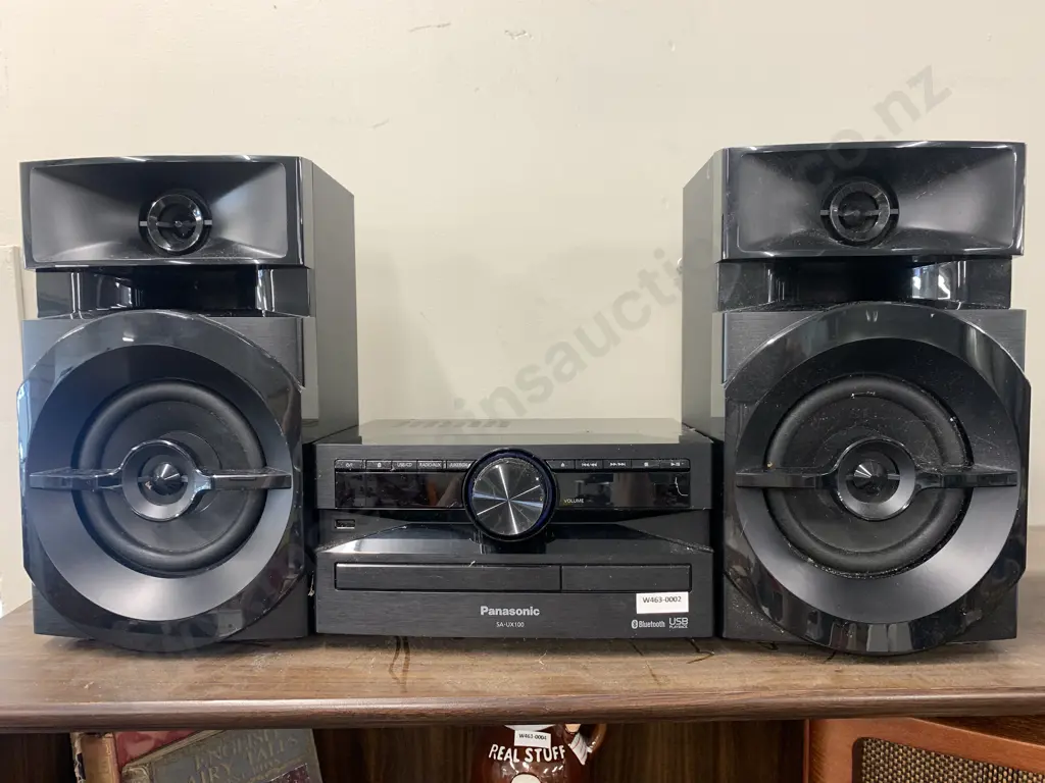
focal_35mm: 26
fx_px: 785
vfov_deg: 53.1
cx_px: 522
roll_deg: +1.2
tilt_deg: -7.1
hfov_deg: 67.3
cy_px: 392
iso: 64
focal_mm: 4.25
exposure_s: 1/50
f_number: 1.8
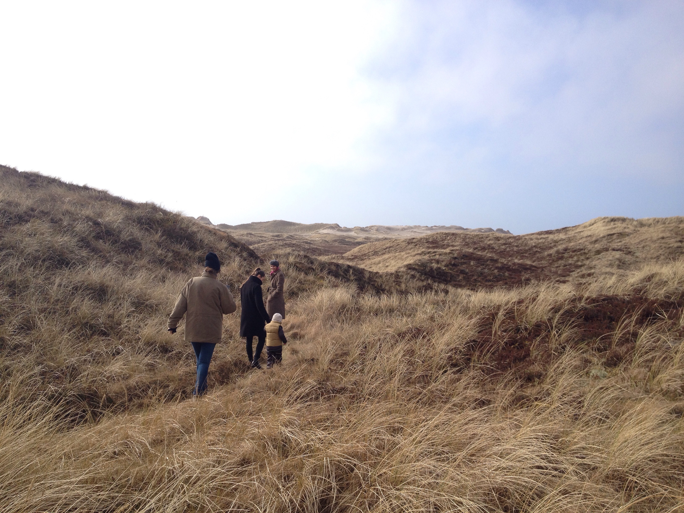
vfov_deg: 40.7
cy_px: 256
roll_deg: -3.2
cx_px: 342
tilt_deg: -5.6
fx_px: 692
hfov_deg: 52.6
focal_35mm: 35
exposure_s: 1/1346
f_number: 2.4
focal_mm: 4.28
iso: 50
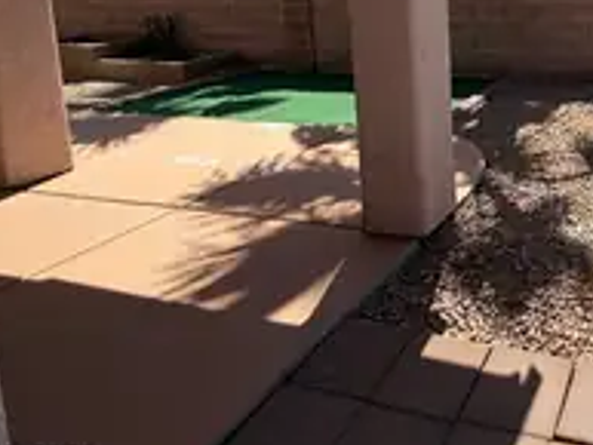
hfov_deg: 50.9
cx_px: 581
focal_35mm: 29
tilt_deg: -3.1
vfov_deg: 42.8
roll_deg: +3.1
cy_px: 18
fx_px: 497
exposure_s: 1/853
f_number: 2.2
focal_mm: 2.22
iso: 20
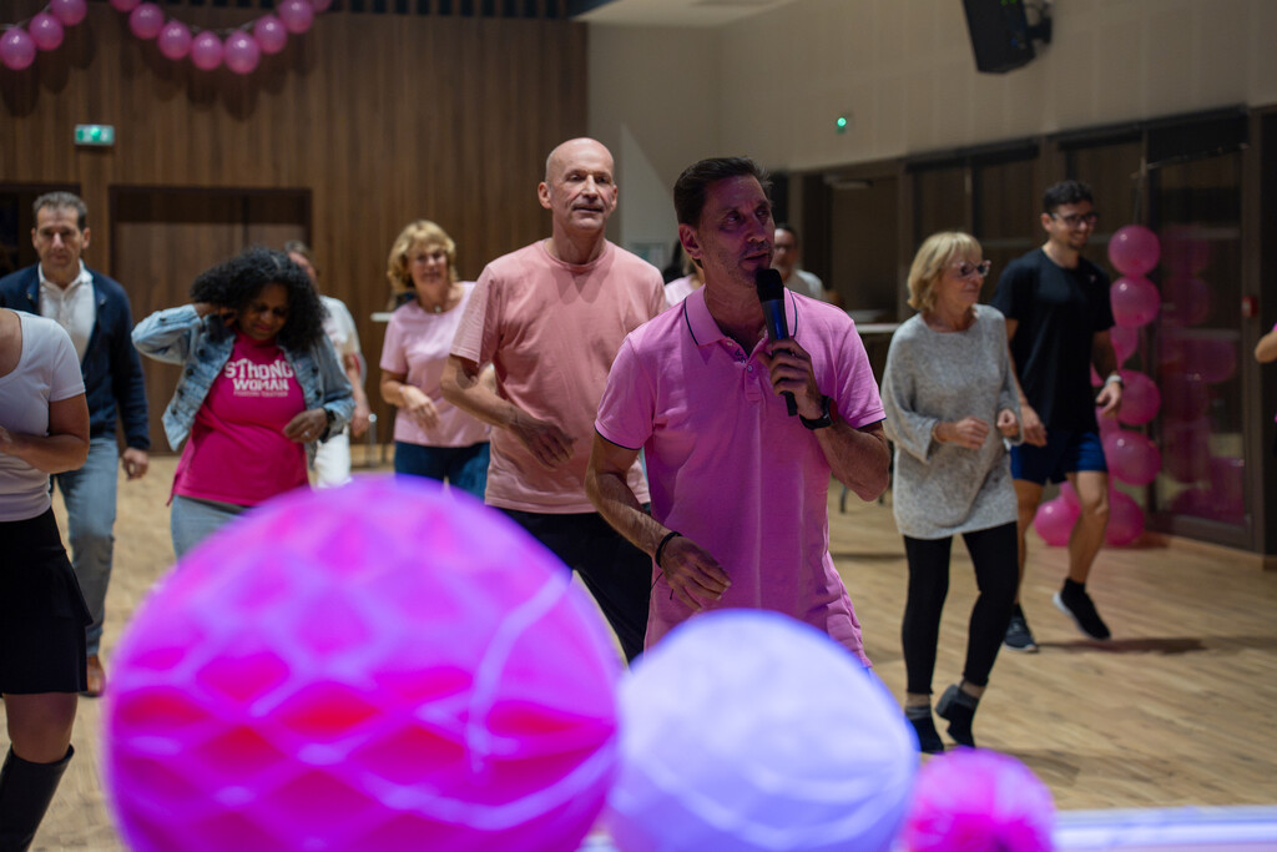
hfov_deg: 27.0
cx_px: 638
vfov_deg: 18.2
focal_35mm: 75
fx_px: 2661
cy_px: 426
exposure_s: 1/200
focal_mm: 75
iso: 2000
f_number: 4
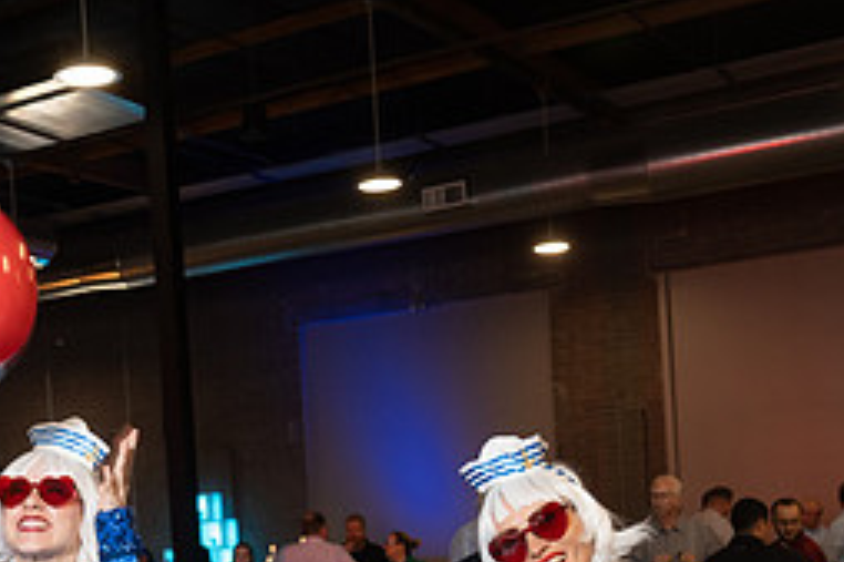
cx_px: 219
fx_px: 1499
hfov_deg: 30.9
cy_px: 587
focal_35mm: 64
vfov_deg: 20.4
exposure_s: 1/100
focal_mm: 28
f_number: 4
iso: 1250
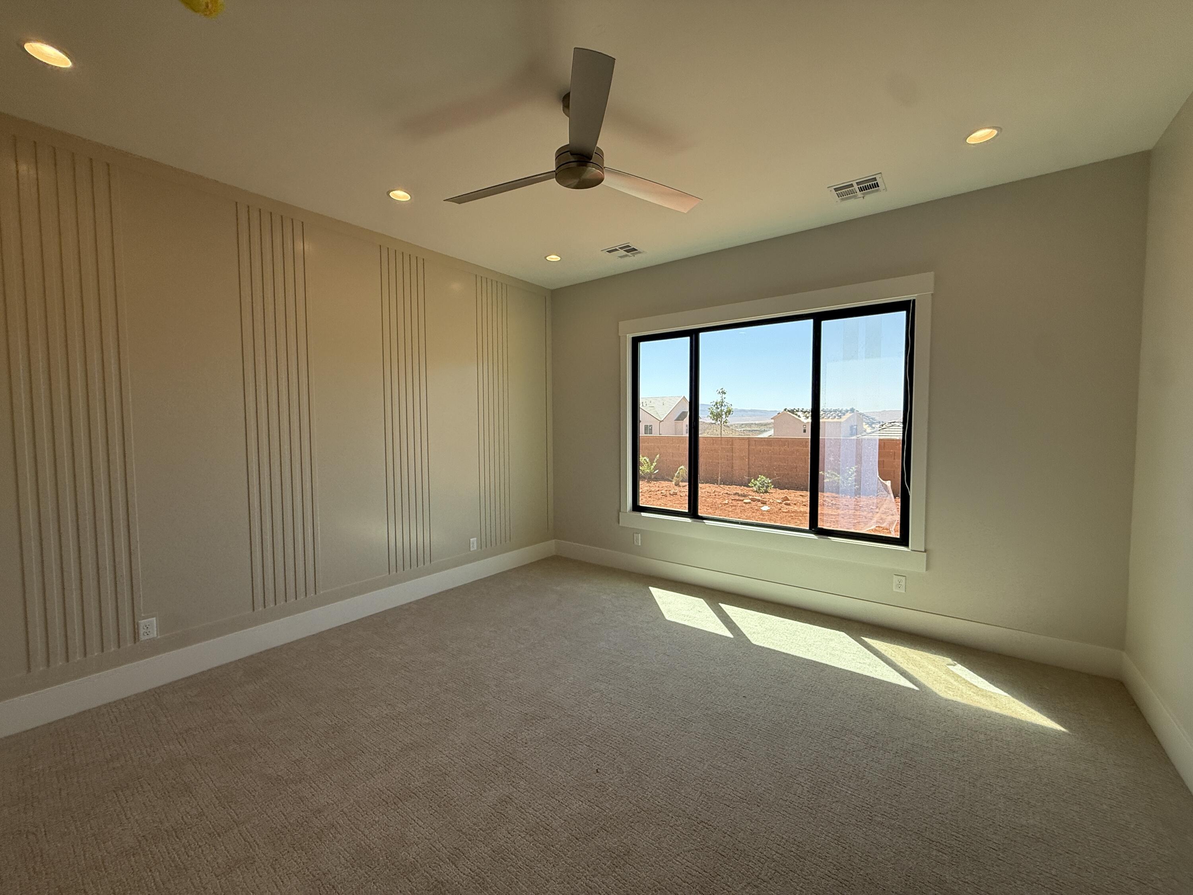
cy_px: 448
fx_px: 482
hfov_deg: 102.1
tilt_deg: -1.7
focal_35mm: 14
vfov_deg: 85.7
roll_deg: -0.3
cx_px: 596
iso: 64
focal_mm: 2.22
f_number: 2.2
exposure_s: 1/585
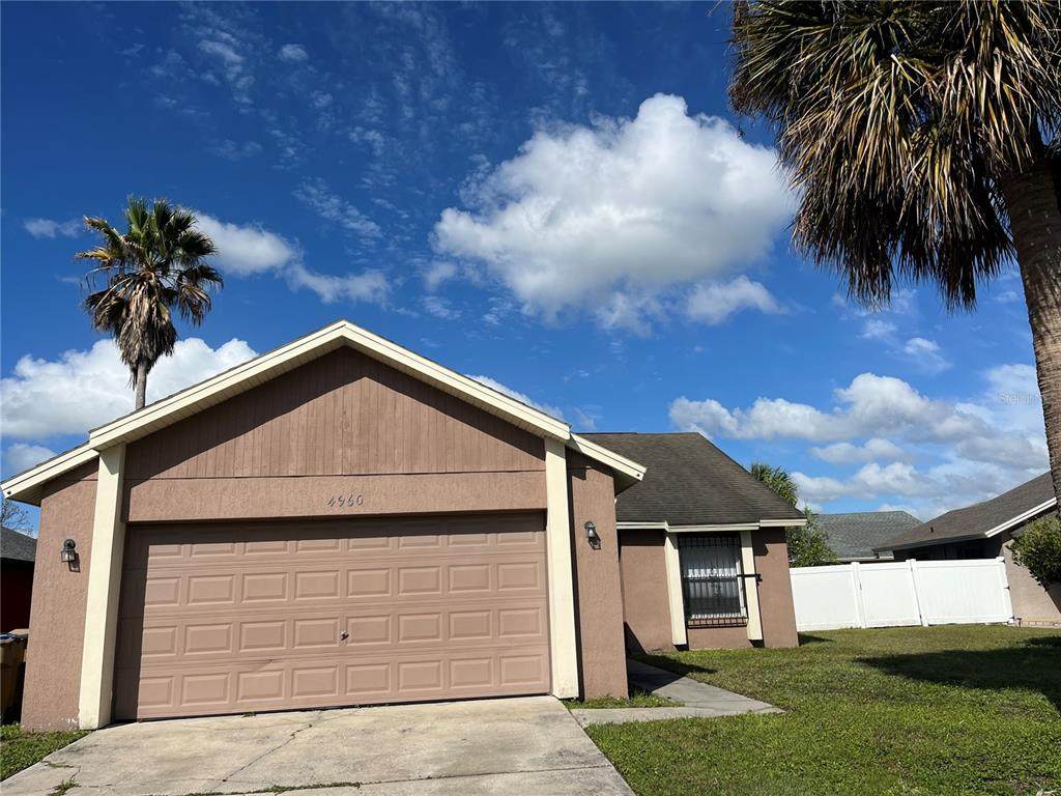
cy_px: 398
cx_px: 530
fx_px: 797
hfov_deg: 67.3
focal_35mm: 26
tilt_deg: +14.7
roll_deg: +2.5
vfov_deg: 53.1
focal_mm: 5.1
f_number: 1.6
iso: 50
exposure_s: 1/6897
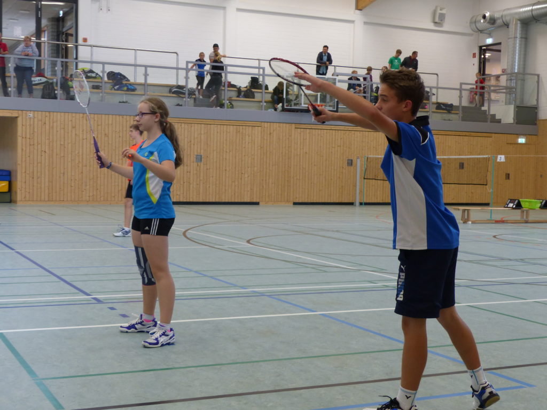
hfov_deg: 35.5
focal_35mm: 54
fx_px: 853
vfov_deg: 27.0
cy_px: 205
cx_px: 274
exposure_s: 1/60
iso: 200
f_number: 2.8
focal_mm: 9.8
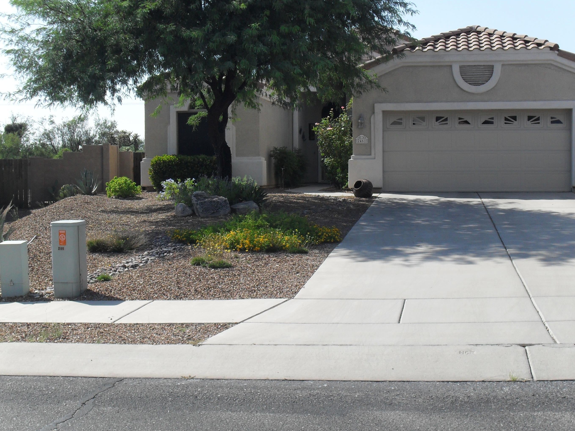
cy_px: 218
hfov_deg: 35.5
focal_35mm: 54
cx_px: 307
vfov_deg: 27.0
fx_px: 897
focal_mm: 8.7
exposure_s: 1/125
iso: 100
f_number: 10
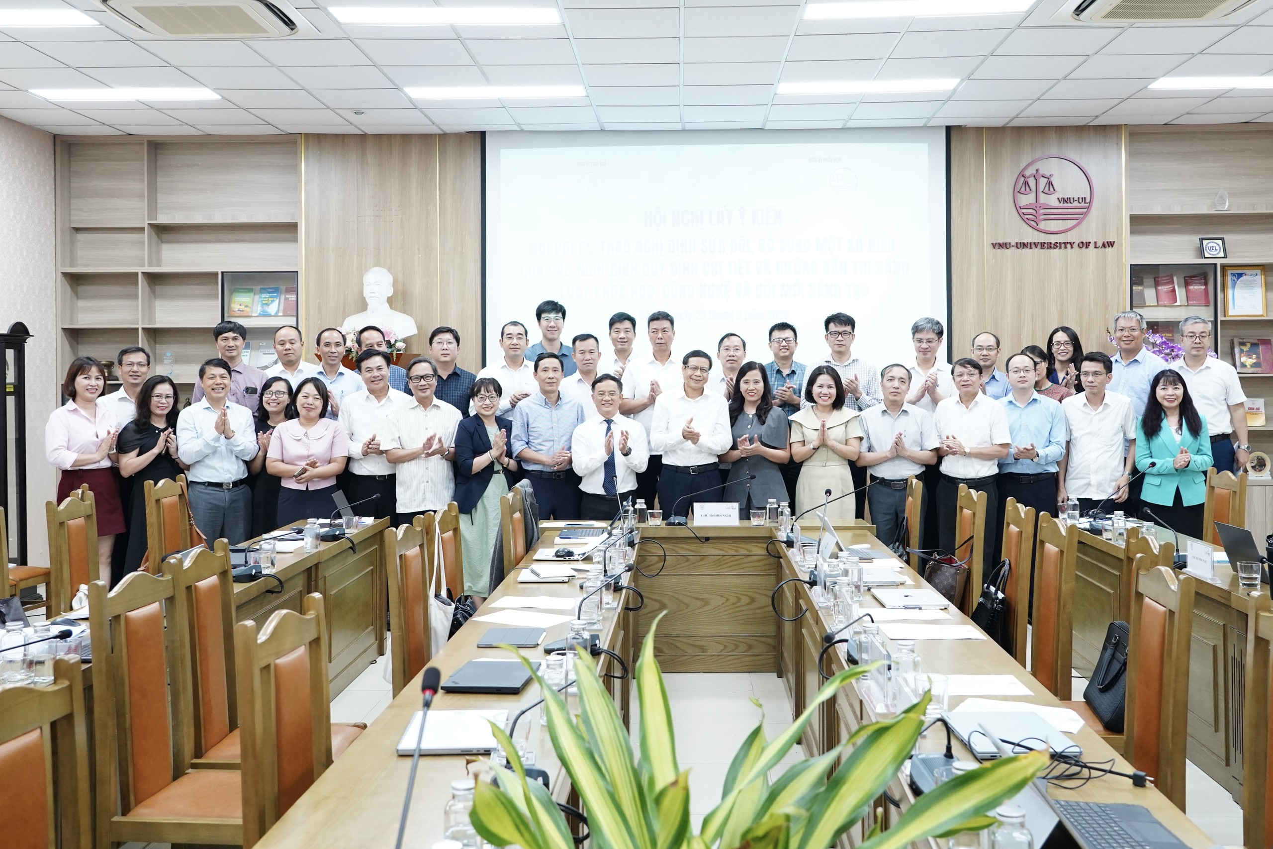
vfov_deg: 45.0
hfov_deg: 63.7
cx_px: 636
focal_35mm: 29
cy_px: 424
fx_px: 1025
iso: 4000
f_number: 5
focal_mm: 29
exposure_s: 1/160
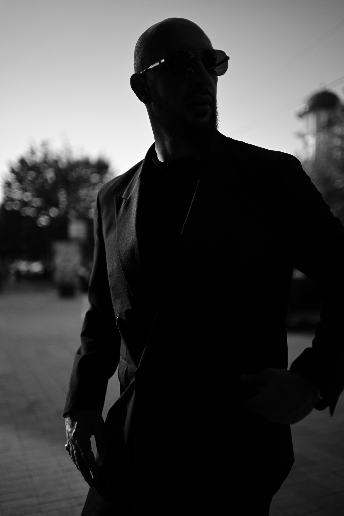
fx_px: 502
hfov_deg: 37.9
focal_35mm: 35
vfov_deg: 54.4
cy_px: 258
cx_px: 172
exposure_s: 1/6400
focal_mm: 35
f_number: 1.4
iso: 200
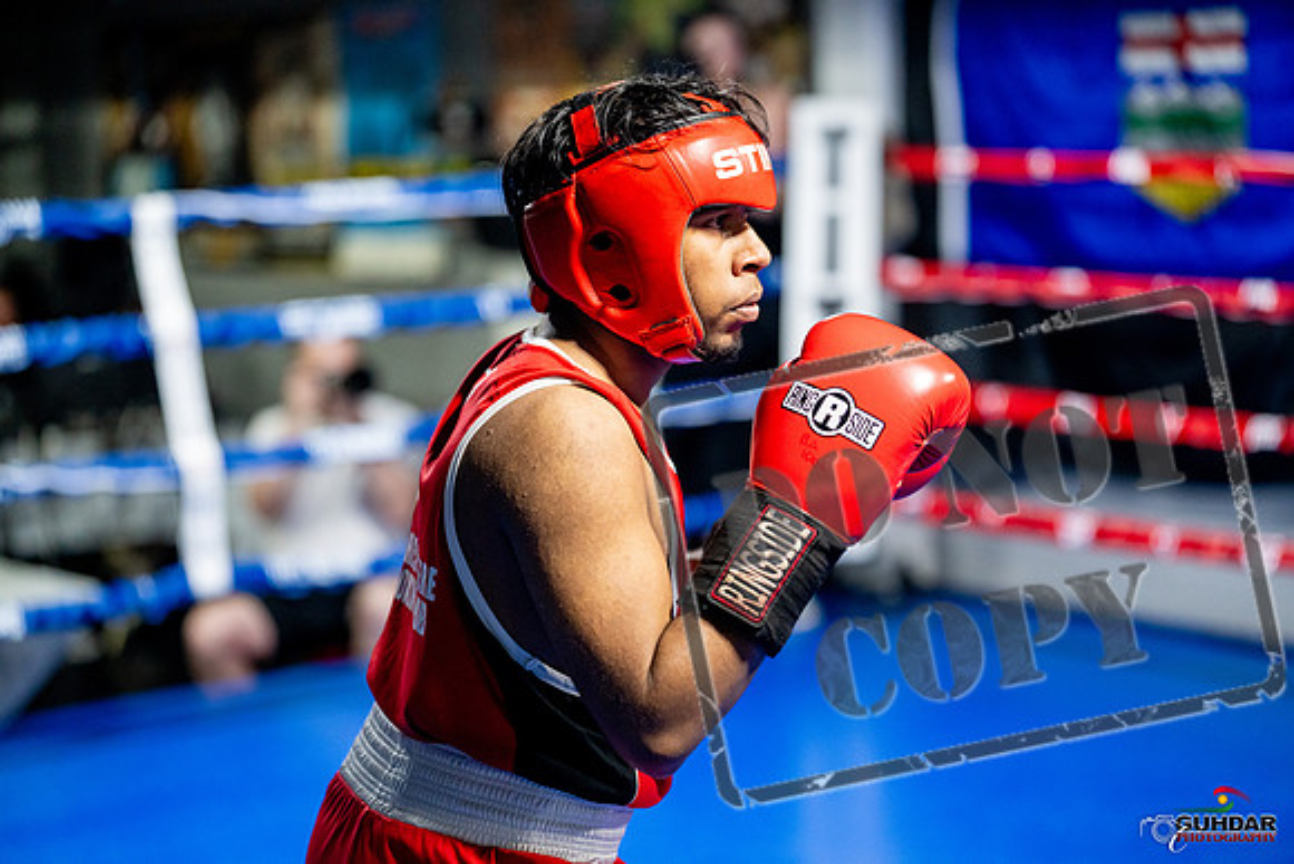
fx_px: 2876
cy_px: 432
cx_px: 647
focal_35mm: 80
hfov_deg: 25.4
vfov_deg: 17.1
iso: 4000
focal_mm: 80
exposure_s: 1/800
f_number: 2
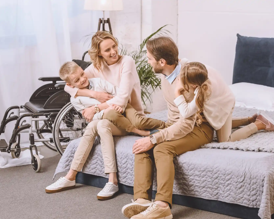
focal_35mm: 97
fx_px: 787
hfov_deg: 19.7
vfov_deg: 15.9
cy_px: 110
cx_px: 151
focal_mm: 86
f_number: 3.5
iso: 400
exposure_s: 1/160
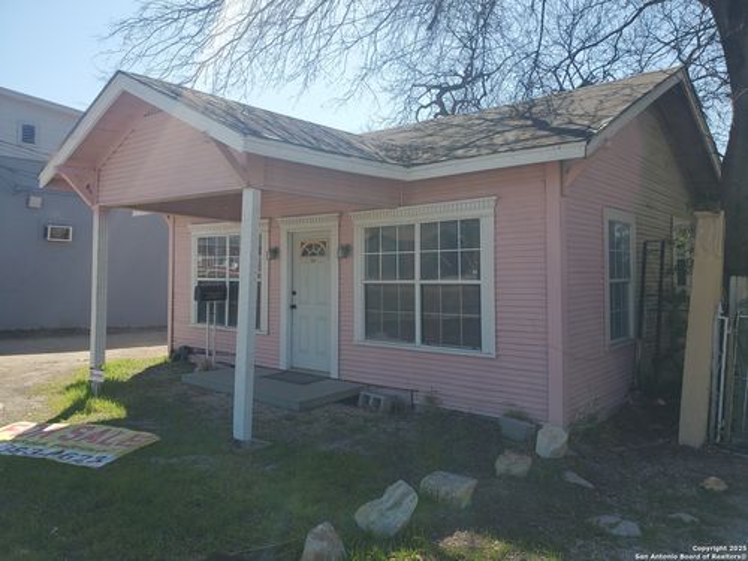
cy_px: 280
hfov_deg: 67.3
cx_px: 374
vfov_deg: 53.1
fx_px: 562
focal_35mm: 26
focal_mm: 4.3
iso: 50
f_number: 2.4
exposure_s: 1/1183
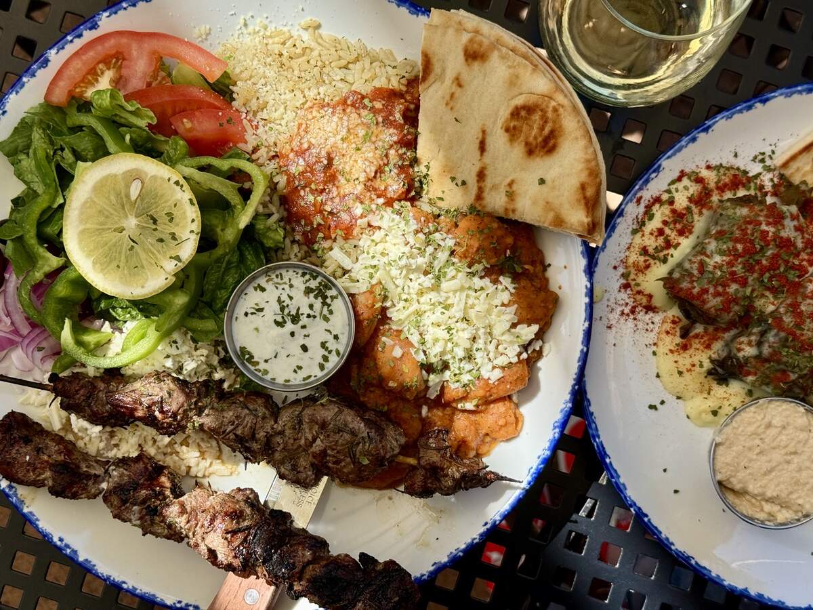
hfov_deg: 39.7
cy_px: 305
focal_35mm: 48
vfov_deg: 30.3
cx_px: 406
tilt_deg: -87.4
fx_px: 1127
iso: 80
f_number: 1.78
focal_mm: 6.76
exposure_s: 1/2494
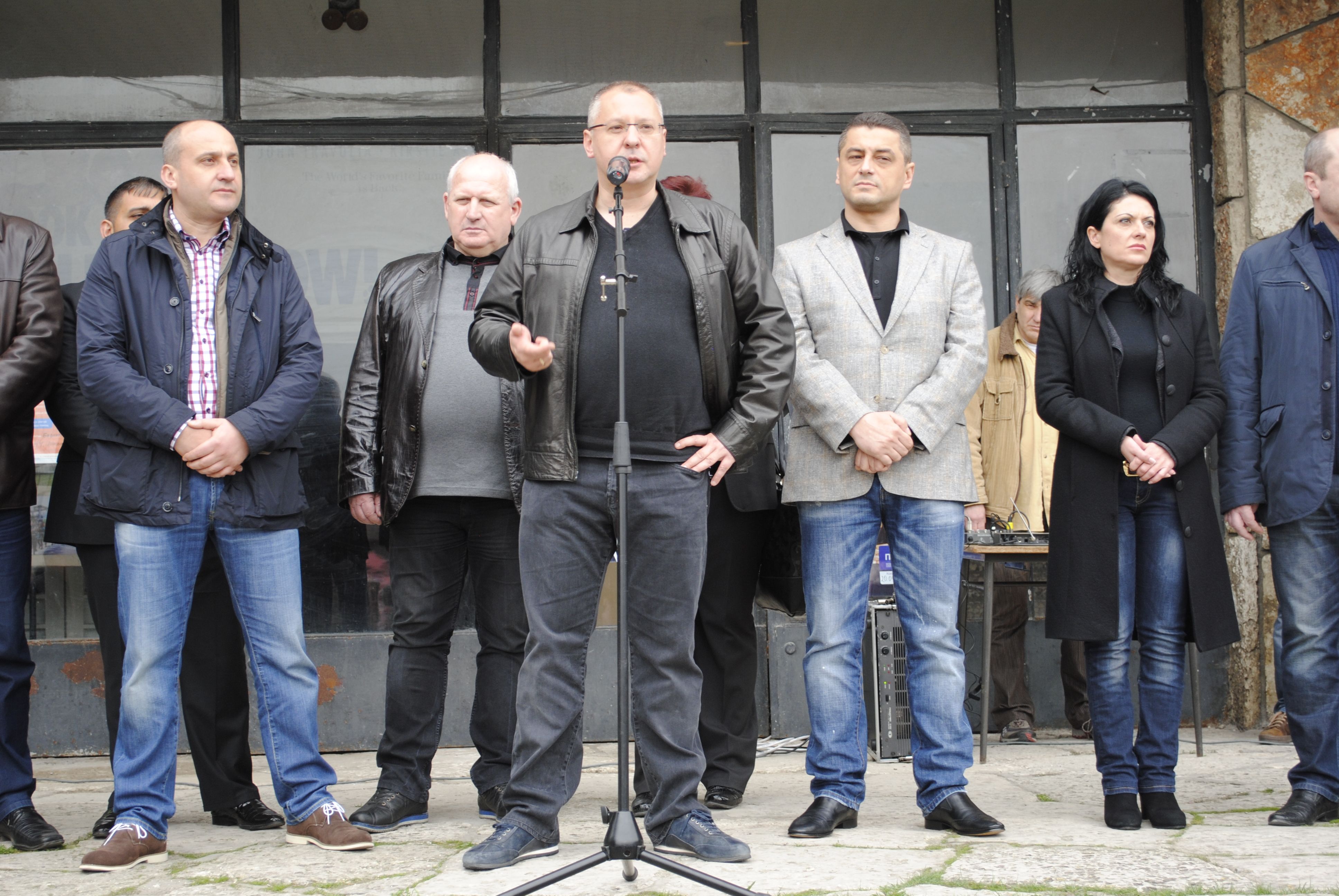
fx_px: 2123
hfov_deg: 35.0
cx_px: 670
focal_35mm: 57
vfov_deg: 23.8
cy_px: 448
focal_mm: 38
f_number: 5
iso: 200
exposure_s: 1/100
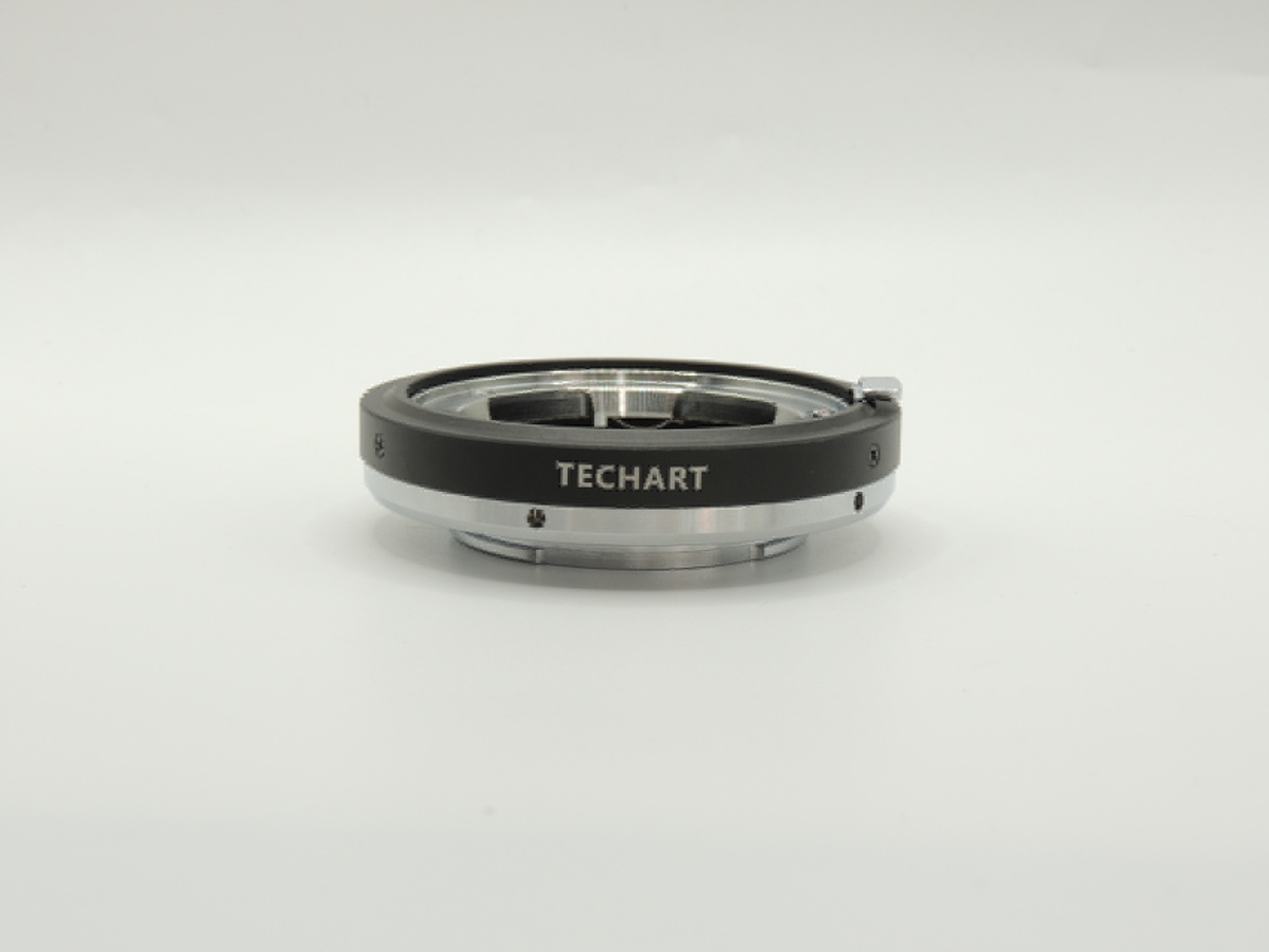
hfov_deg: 32.2
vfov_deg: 24.4
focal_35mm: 60
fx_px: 2200
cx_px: 634
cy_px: 476
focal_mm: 10.7
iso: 100
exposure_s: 1/15
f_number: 4.7
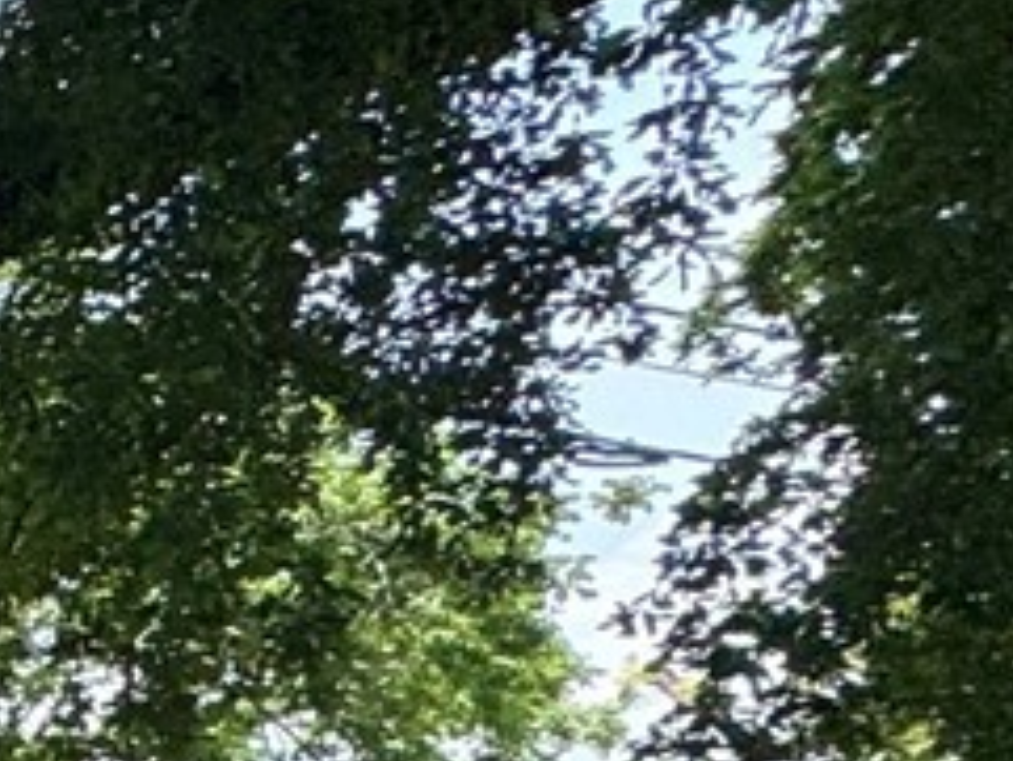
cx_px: -2249
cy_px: 1211
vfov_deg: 14.6
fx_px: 2723
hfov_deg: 10.6
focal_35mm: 93
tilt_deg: -0.5
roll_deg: +0.3
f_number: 2.2
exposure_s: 1/1449
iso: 50
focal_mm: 2.22
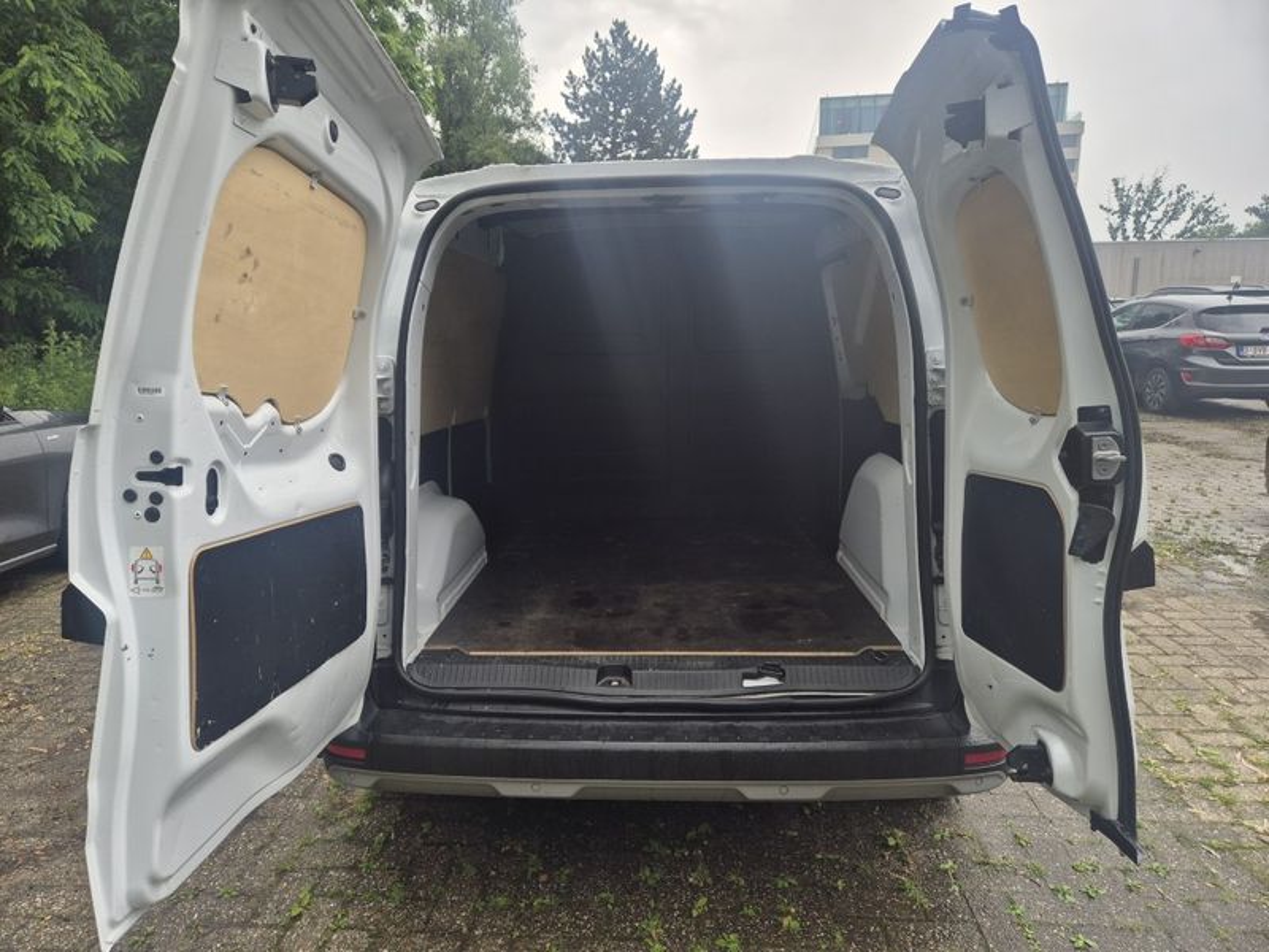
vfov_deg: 58.9
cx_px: 634
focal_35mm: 23
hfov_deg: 73.9
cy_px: 476
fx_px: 843
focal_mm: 5.4
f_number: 1.8
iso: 40
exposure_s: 1/180
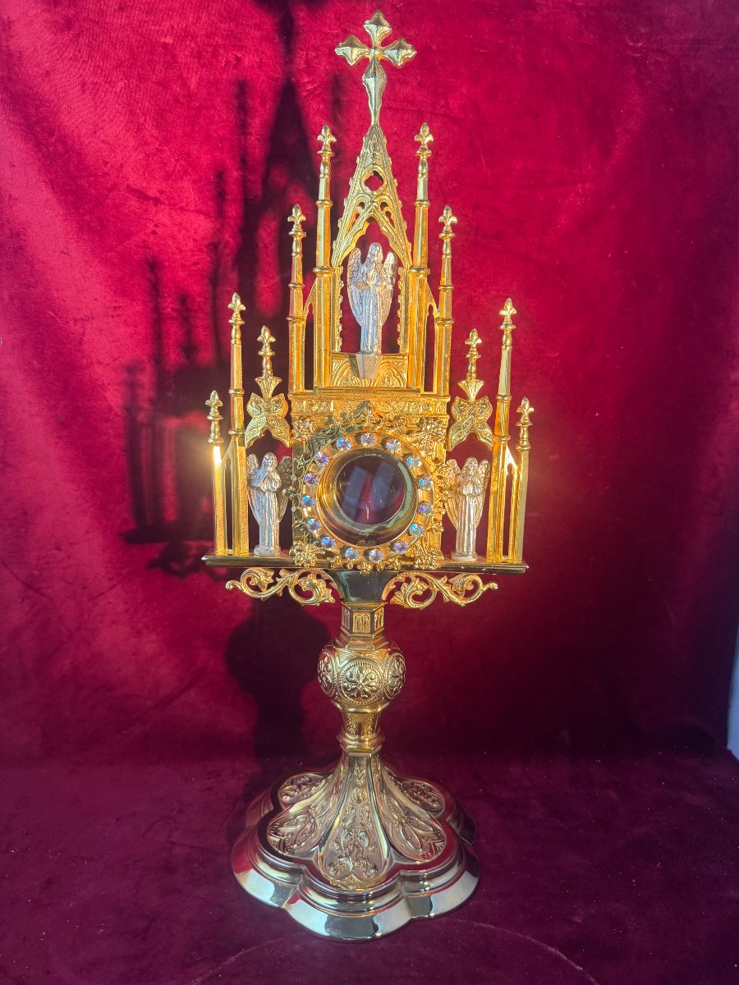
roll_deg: -0.6
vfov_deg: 71.6
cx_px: 370
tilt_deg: -10.2
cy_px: 492
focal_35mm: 24
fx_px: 683
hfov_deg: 56.8
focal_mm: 6.76
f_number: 1.78
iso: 200
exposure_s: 1/50
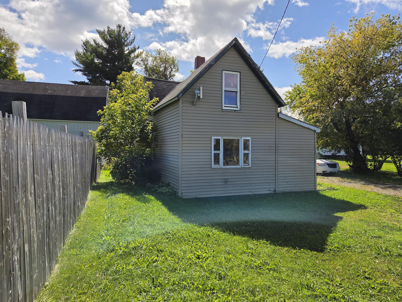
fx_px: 267
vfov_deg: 58.9
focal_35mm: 23
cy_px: 151
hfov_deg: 73.9
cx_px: 201
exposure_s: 1/7887
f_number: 1.8
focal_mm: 5.4
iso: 64
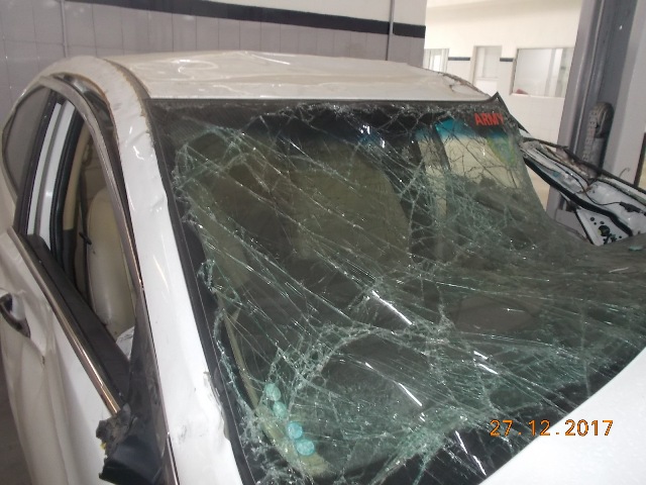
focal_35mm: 30
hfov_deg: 60.0
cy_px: 242
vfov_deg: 46.8
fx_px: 560
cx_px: 323
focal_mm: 5.3
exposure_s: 1/25
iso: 200
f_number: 3.4
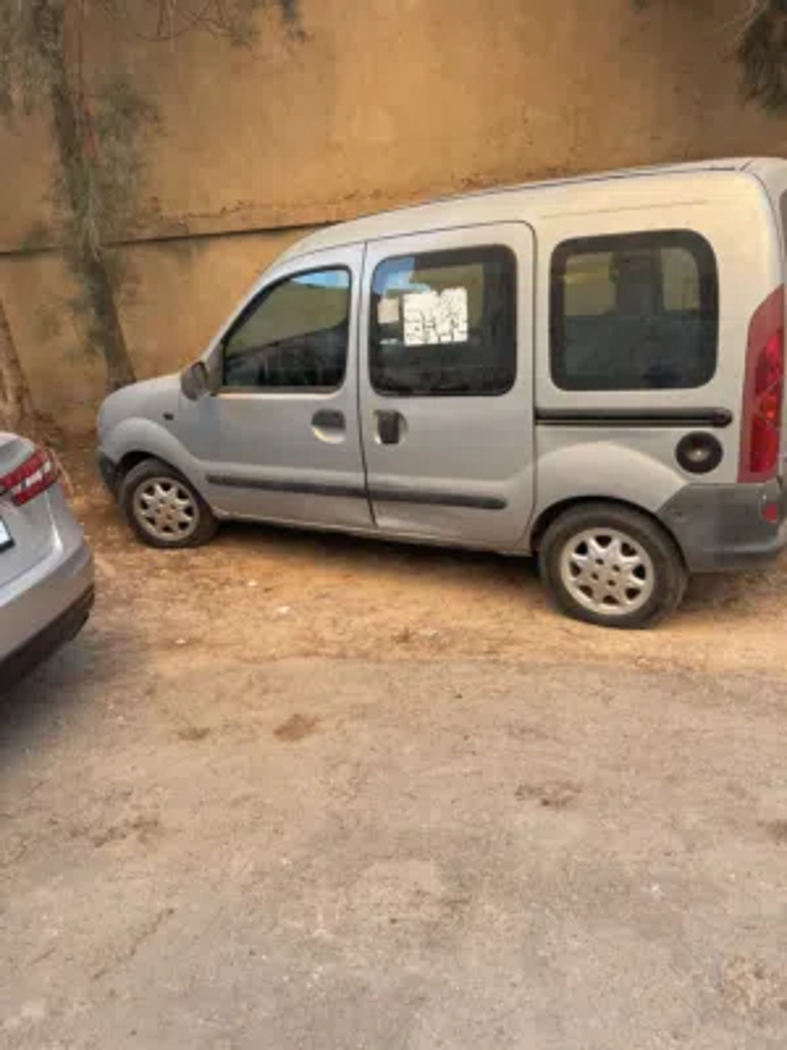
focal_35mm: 25
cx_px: 394
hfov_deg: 54.9
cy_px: 525
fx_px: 758
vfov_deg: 69.4
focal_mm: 5.1
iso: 100
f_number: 1.6
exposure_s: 1/121
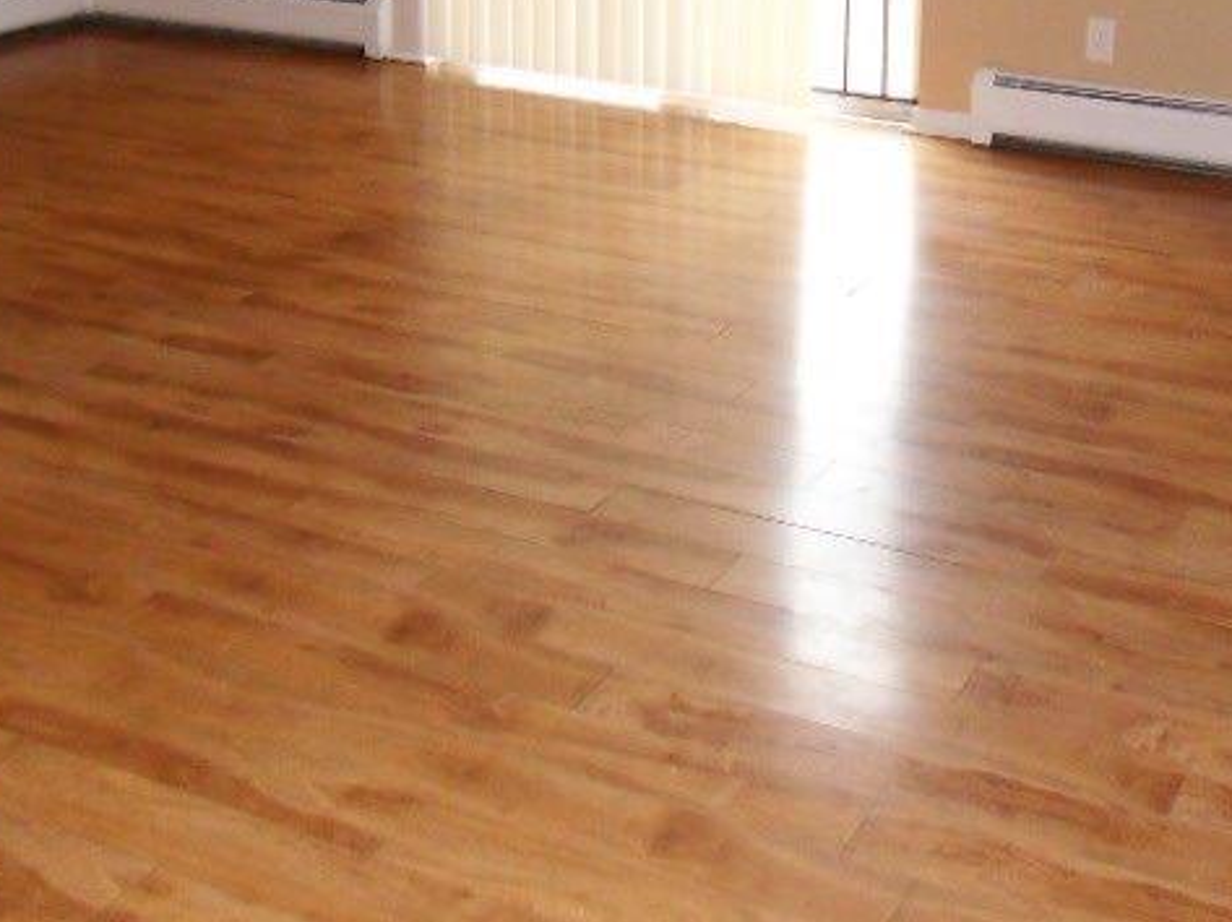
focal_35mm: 52
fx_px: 1849
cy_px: -57
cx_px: 836
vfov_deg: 26.1
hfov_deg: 36.4
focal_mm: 4.2
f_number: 3.3
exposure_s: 1/45
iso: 400
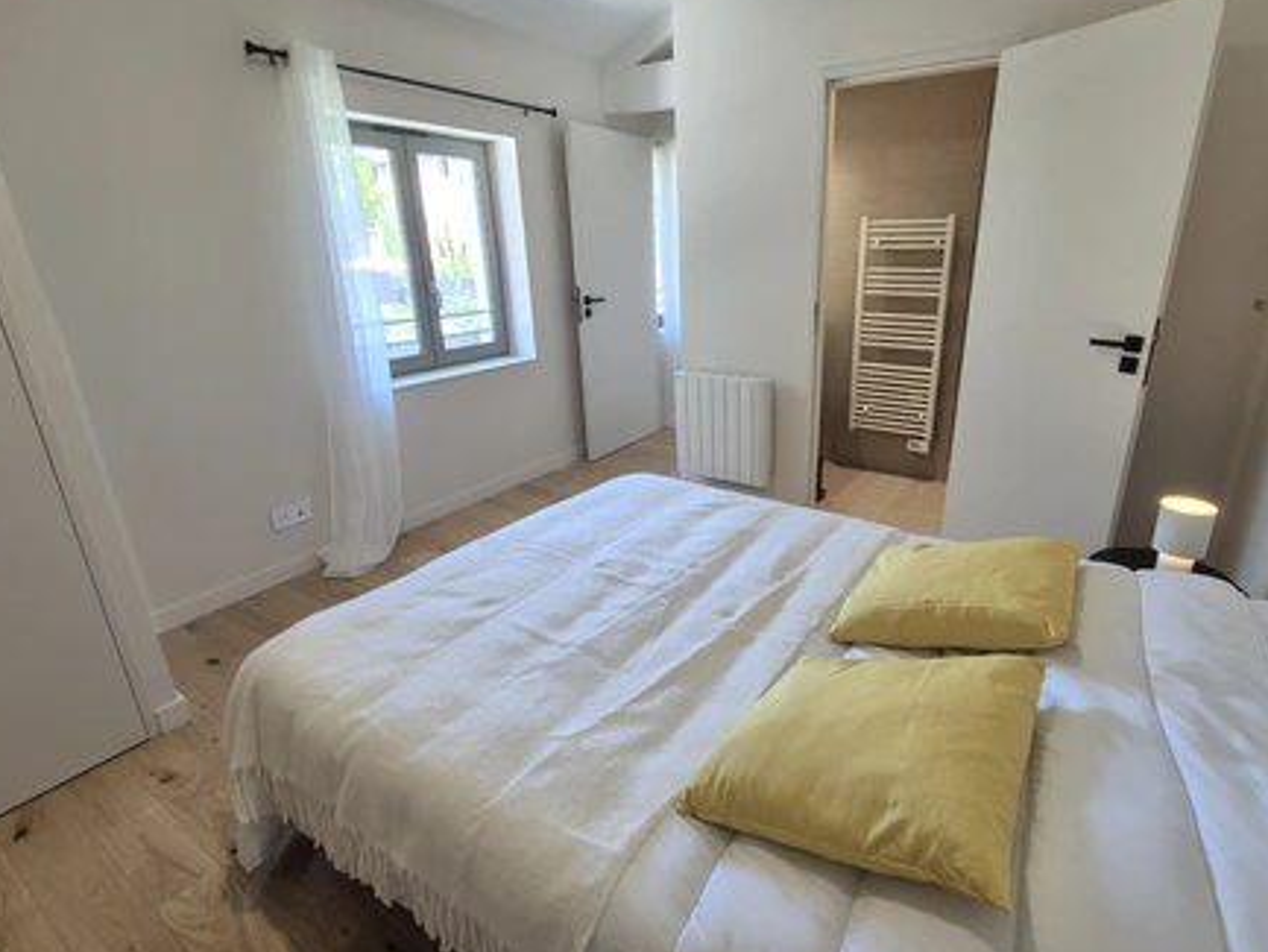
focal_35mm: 16
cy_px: 448
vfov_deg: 78.1
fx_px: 586
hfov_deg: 94.2
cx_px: 695
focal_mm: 2.2
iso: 160
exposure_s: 1/50
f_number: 2.2
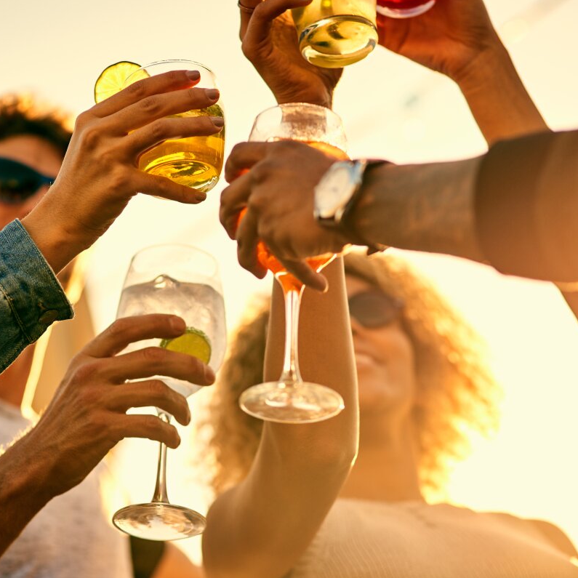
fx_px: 2059
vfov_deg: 16.0
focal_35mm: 109
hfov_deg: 16.0
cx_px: 253
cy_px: 289
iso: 160
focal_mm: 85
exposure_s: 1/2000
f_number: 2.8
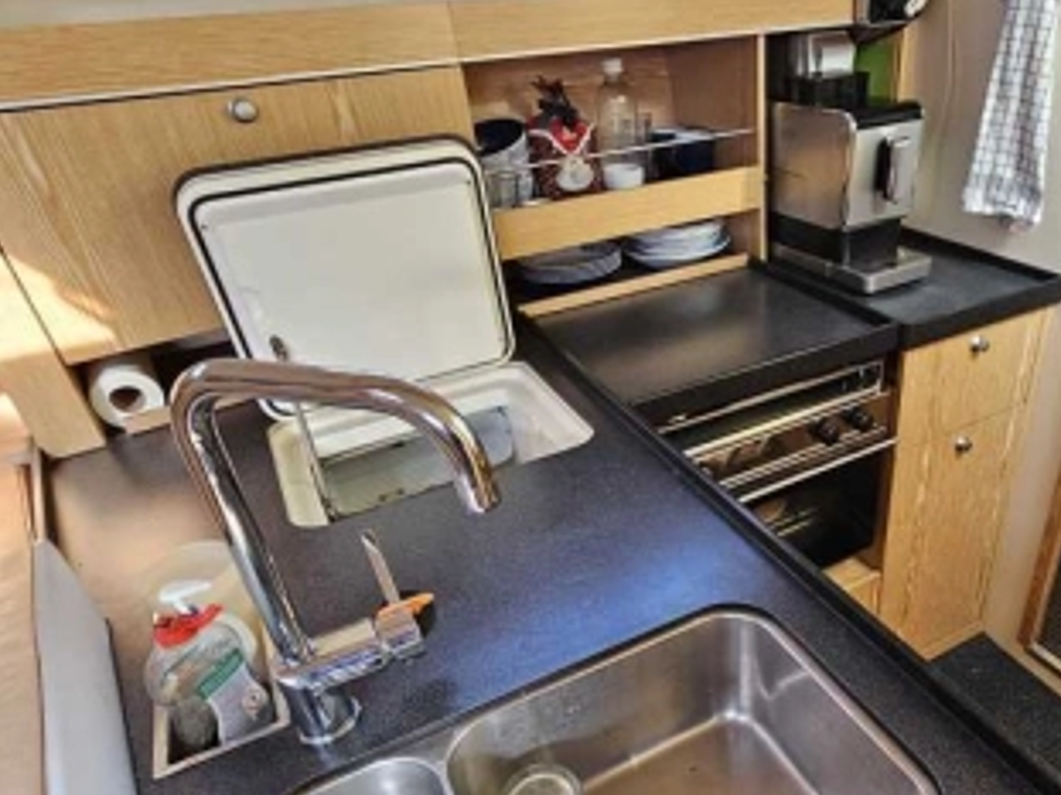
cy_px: 510
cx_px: 713
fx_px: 705
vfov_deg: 57.9
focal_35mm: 23
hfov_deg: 71.6
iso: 200
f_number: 2.2
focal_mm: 2.2
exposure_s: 1/71
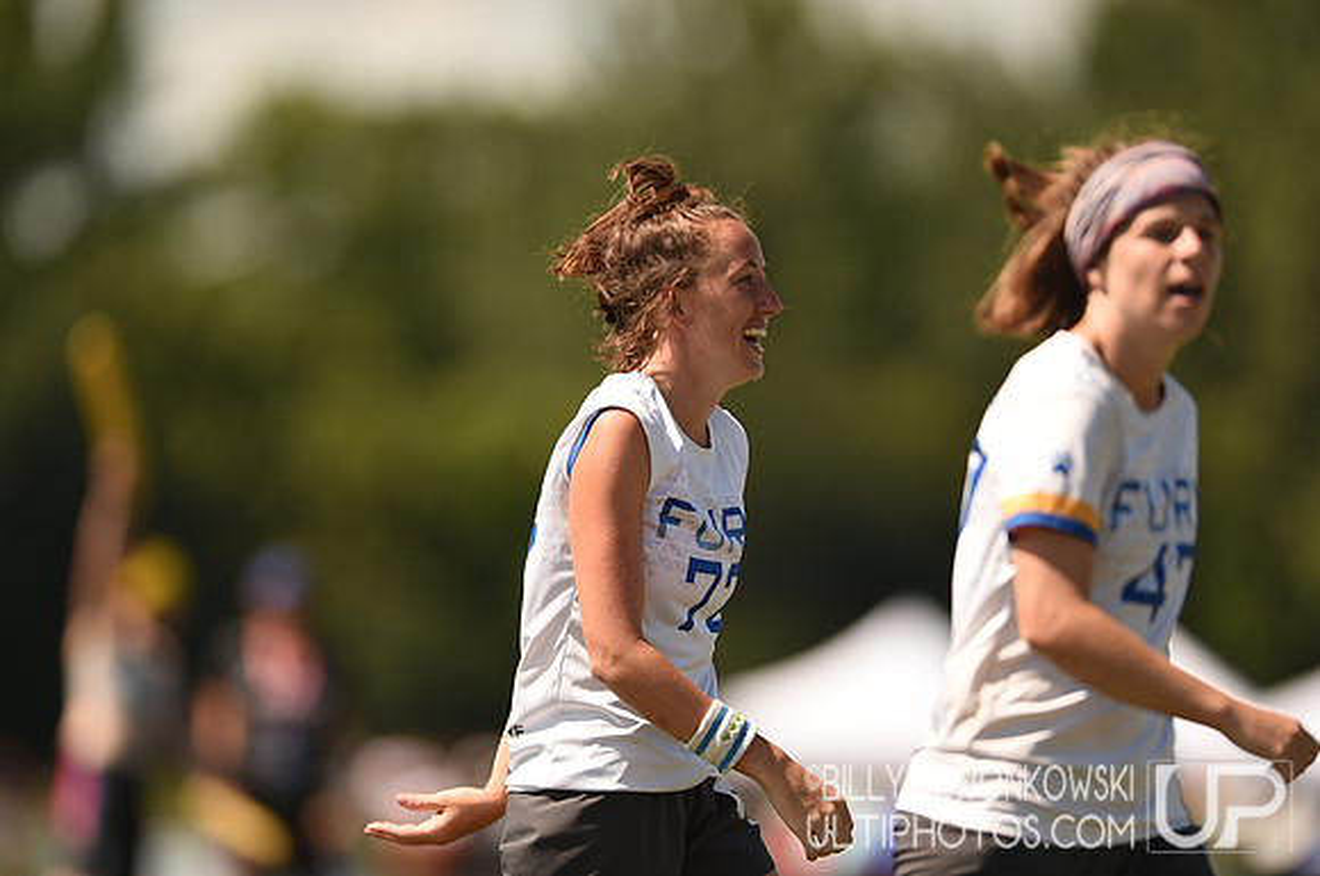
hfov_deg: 5.2
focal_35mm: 400
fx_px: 14646
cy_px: 438
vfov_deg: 3.4
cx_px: 660
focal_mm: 400
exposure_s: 1/1600
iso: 100
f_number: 2.8
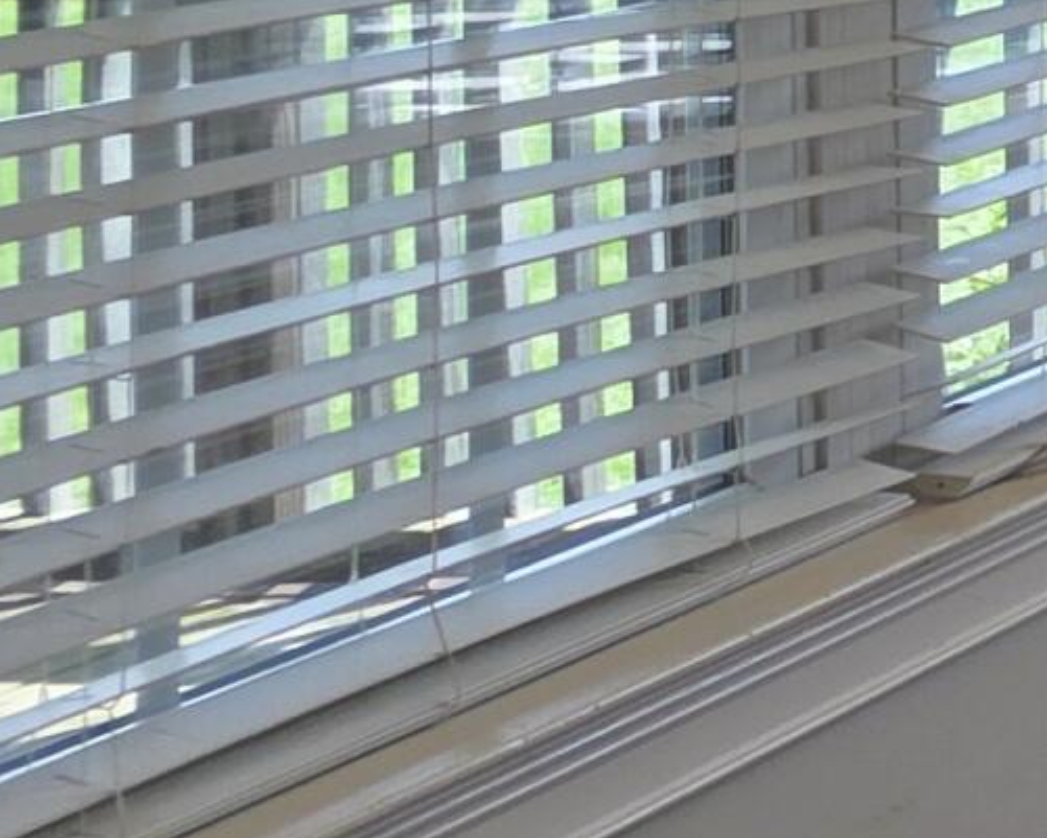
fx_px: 2355
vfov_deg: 17.9
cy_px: -443
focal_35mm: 76
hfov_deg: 12.8
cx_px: 2884
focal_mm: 2.2
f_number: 1.9
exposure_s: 1/120
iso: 40
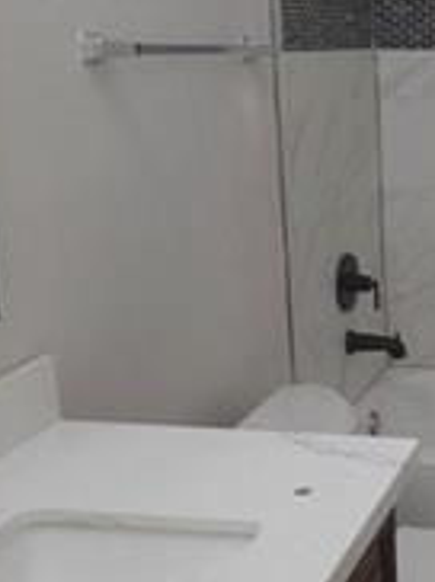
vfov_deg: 35.0
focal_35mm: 55
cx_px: 576
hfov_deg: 23.3
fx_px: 924
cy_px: 278
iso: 100
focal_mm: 2.2
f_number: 2.2
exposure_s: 1/30
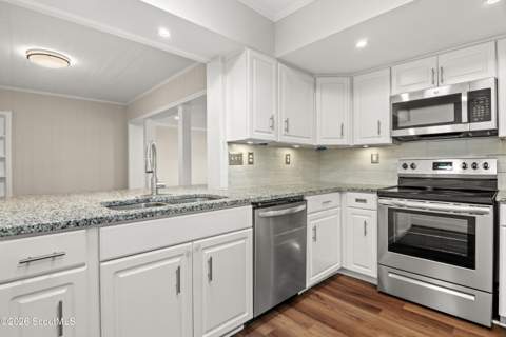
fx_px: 232
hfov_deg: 95.0
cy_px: 168
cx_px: 253
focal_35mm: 16
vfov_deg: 72.1
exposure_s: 1/2.5
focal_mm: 11
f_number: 7.1
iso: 250
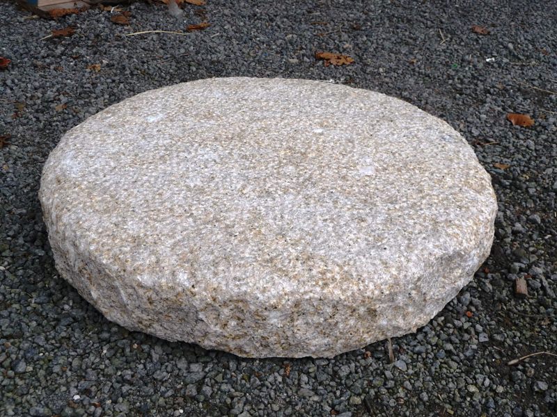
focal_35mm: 40
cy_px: 208
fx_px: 644
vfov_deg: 36.0
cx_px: 278
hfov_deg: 46.8
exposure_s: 1/200
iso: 100
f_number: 3.9
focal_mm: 6.7
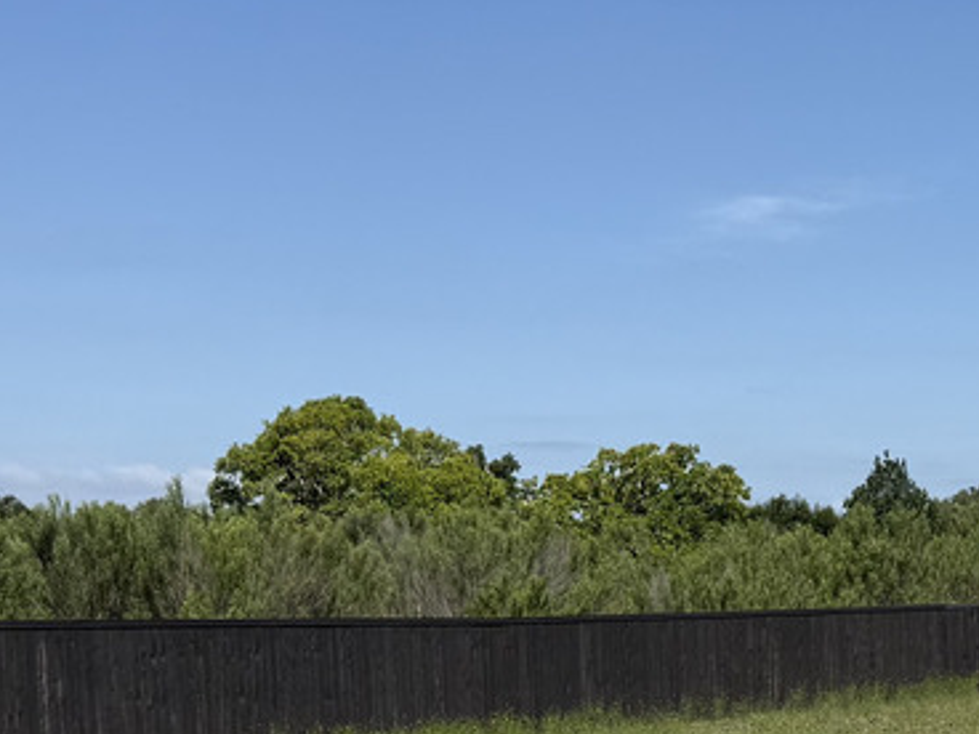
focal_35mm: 94
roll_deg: +1.4
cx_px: 1210
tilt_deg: -1.1
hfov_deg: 19.5
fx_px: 2658
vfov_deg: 15.5
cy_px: 681
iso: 80
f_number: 1.78
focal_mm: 6.76
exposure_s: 1/6173
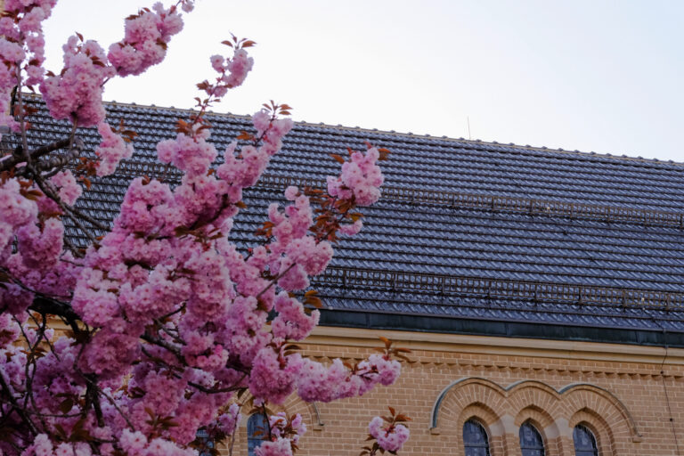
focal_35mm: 73
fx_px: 1387
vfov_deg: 18.7
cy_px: 228
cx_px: 342
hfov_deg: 27.7
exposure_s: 1/2000
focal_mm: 48.6
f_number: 5.6
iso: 1600
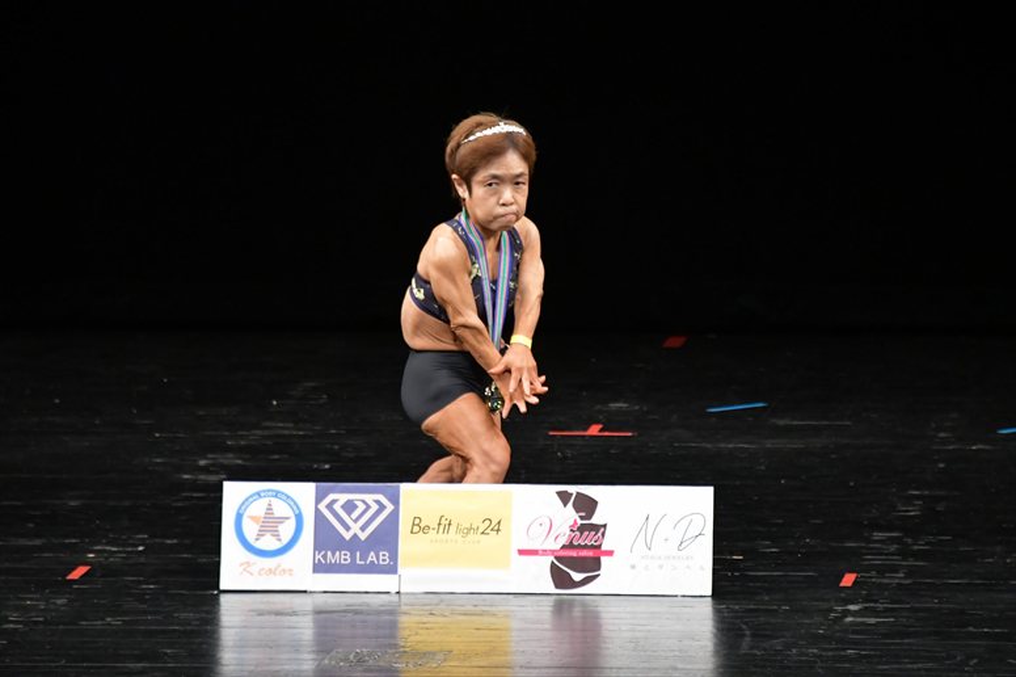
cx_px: 508
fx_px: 10578
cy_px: 338
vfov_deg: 3.7
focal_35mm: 375
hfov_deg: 5.5
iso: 3200
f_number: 5.6
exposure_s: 1/400
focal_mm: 250
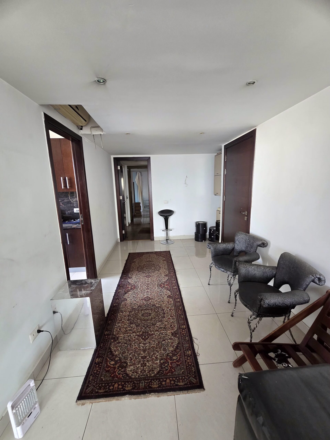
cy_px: 220
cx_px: 165
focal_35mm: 13
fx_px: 165
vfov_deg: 106.2
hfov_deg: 89.9
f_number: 2.2
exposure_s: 1/50.3
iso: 160
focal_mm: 2.2
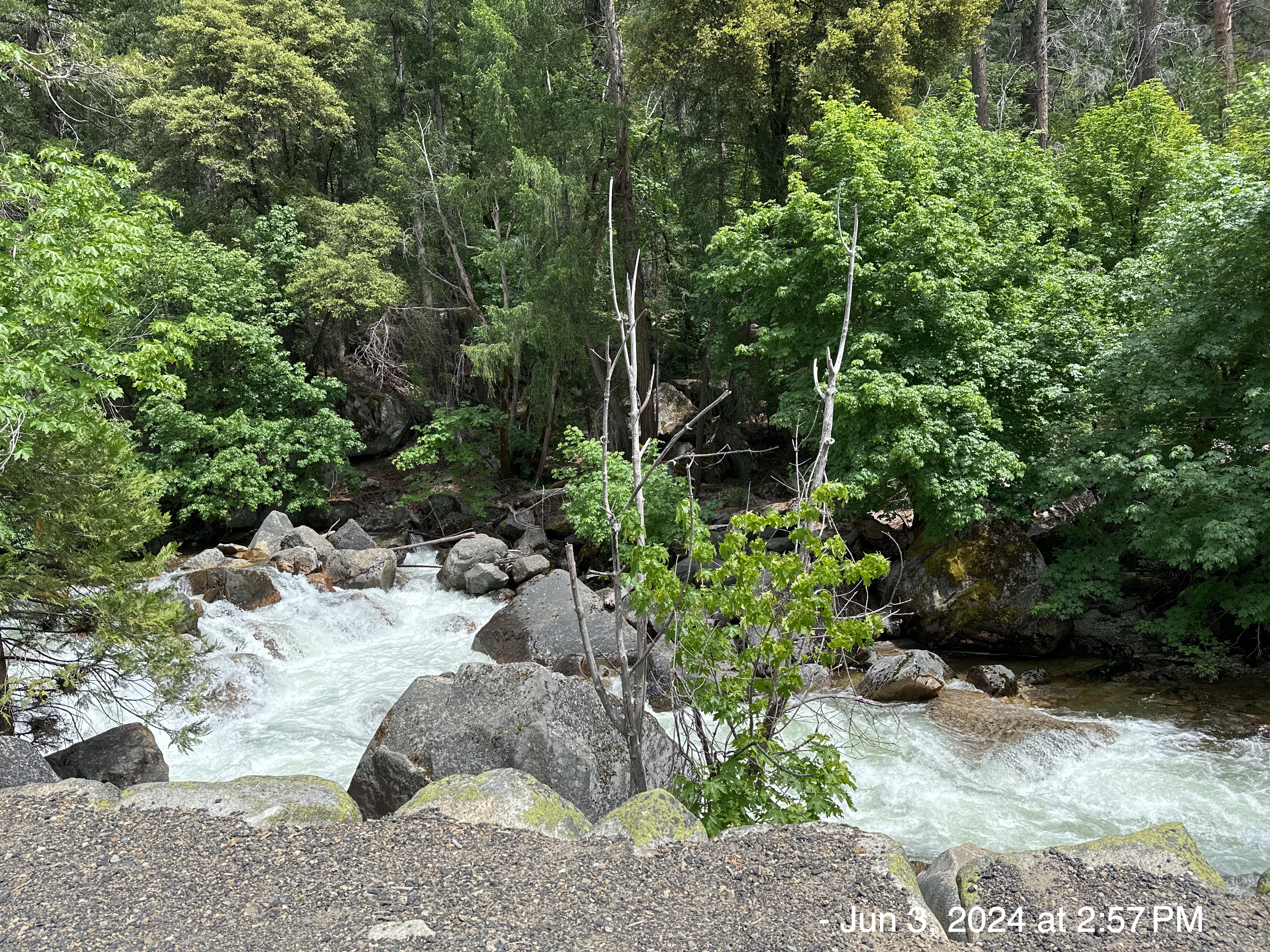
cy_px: 476
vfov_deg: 56.8
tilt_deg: -1.8
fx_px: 881
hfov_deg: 71.6
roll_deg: +5.3
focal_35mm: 24
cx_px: 635
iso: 80
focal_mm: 6.86
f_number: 1.78
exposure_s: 1/1664
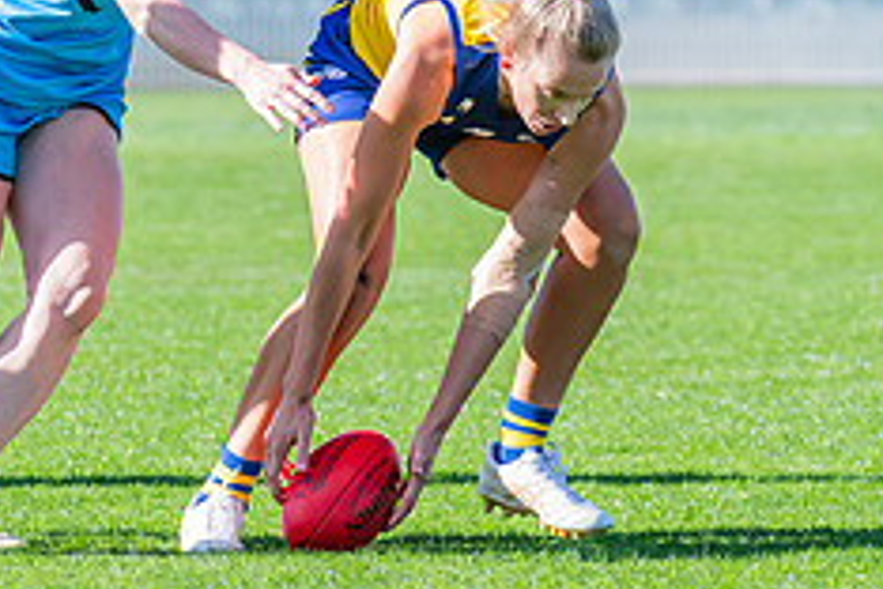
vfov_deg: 2.3
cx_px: 102
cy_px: 34
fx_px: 14838
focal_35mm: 605
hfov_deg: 3.4
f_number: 6.3
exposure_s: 1/1250
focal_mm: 210
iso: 800
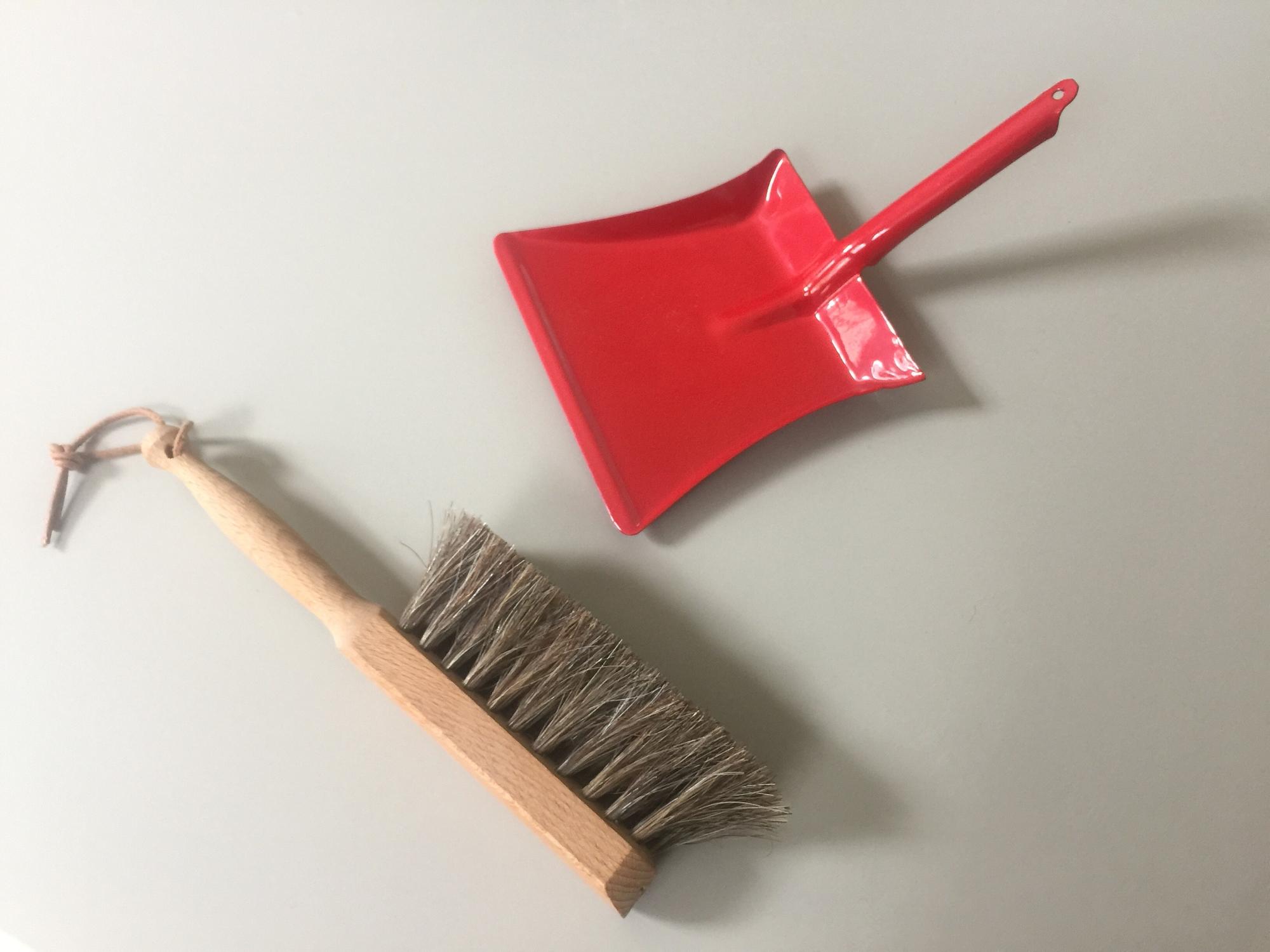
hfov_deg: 61.7
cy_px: 476
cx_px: 635
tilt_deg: -61.9
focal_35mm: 29
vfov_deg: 48.2
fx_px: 1064
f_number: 2.2
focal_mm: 4.15
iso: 80
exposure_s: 1/15
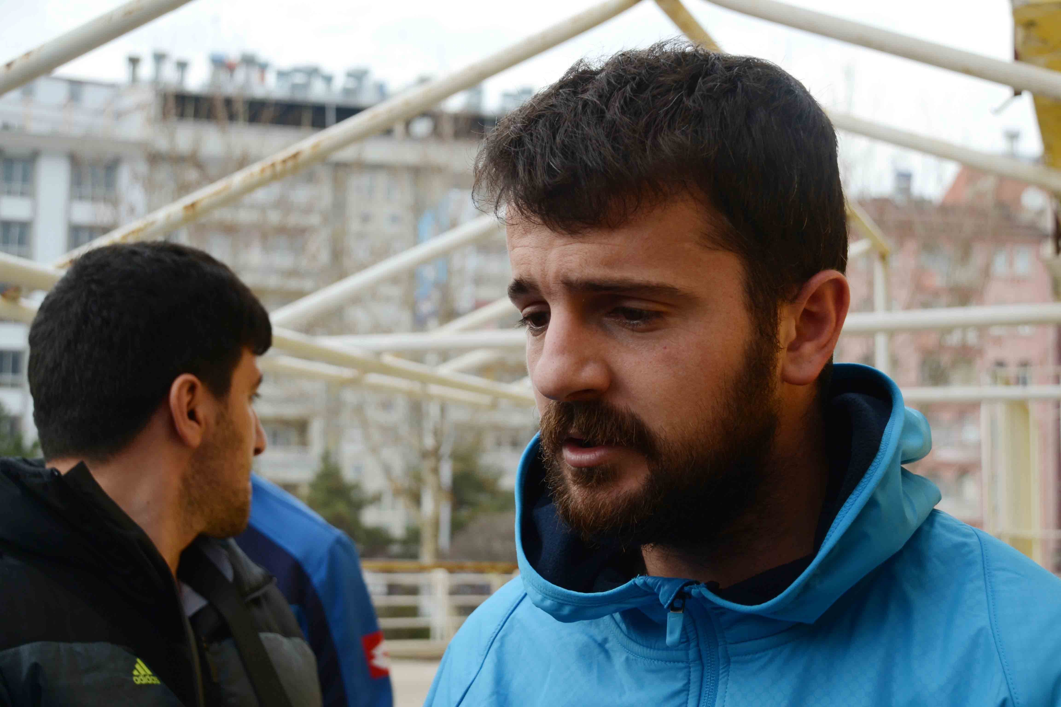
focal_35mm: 57
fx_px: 1680
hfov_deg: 35.1
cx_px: 530
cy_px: 354
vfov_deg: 23.8
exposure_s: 1/160
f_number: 6.3
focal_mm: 38
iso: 200
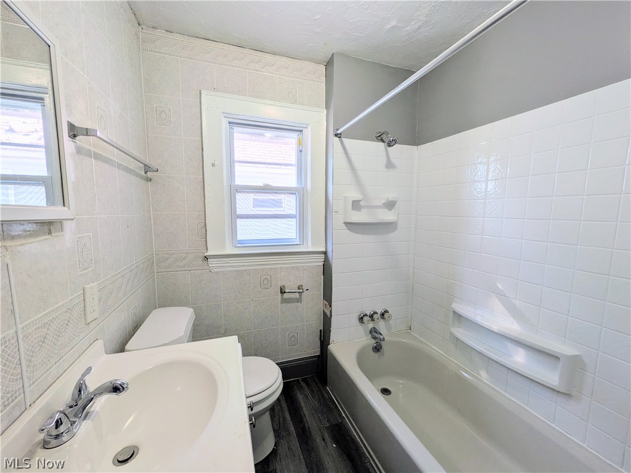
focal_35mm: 14
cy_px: 236
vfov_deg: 85.7
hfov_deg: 102.1
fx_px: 255
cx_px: 316
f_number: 2.2
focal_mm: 1.85
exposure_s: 1/60
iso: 64
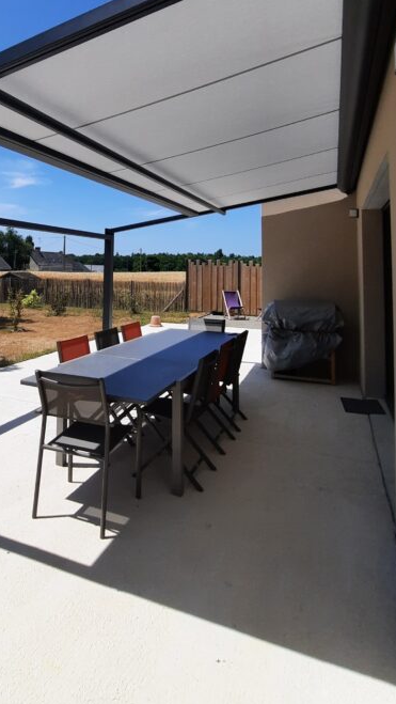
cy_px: 214
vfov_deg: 77.5
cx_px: 113
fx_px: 410
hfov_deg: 50.0
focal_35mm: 22
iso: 40
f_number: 2.2
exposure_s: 1/2174
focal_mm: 1.74
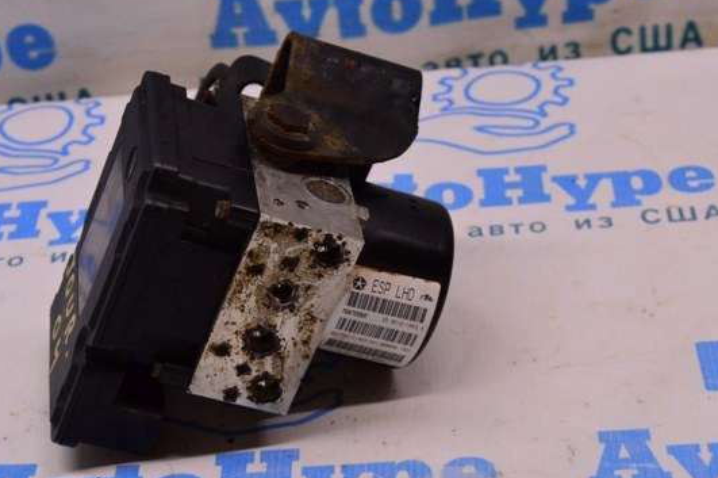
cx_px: 289
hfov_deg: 21.7
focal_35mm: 94
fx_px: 1873
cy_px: 270
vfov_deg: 14.5
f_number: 8
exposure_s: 1/125
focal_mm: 52
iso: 1600
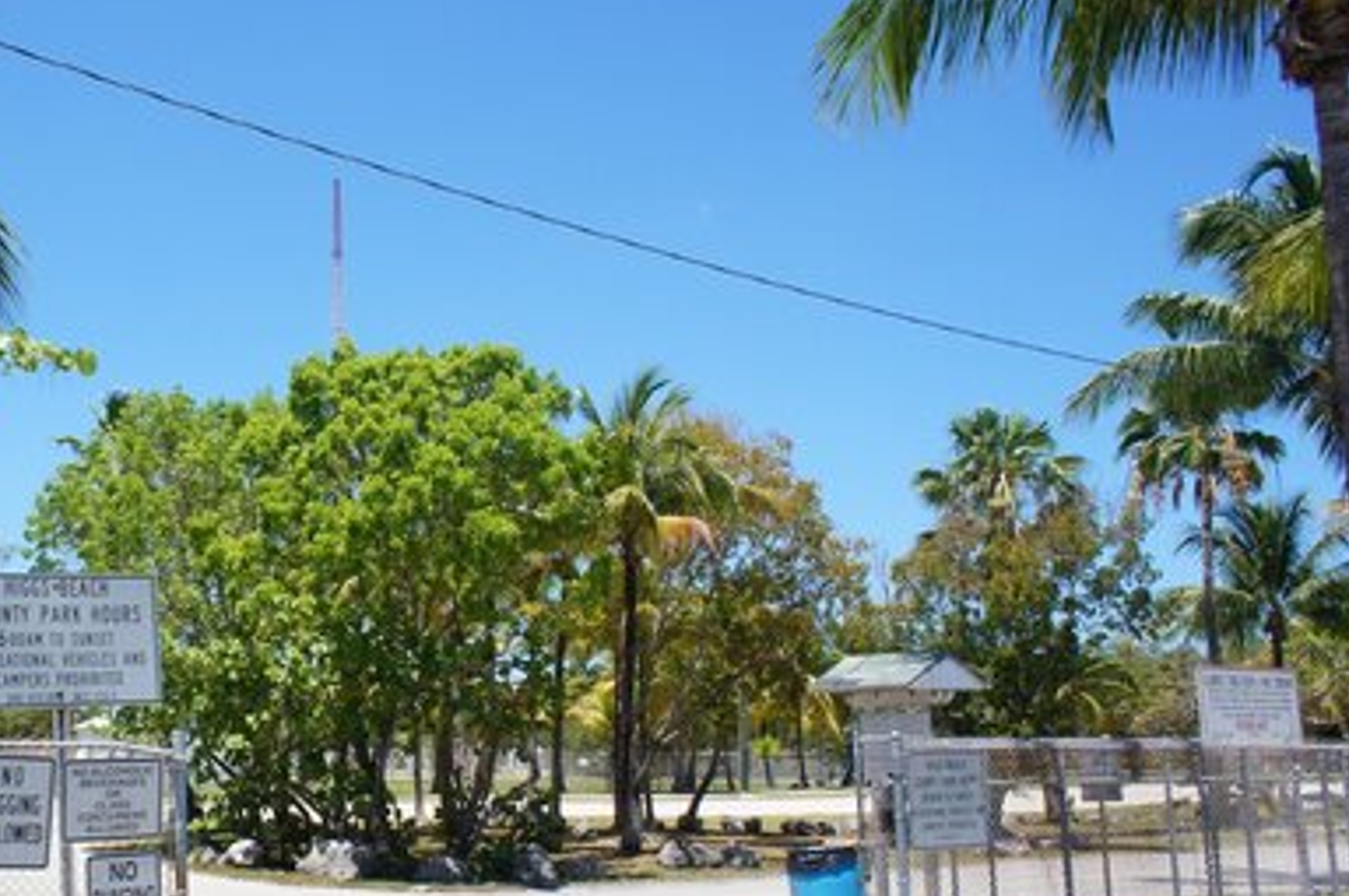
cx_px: 246
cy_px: 564
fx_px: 1497
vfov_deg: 33.1
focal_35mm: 40
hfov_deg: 45.7
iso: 200
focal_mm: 16
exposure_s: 1/250
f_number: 13
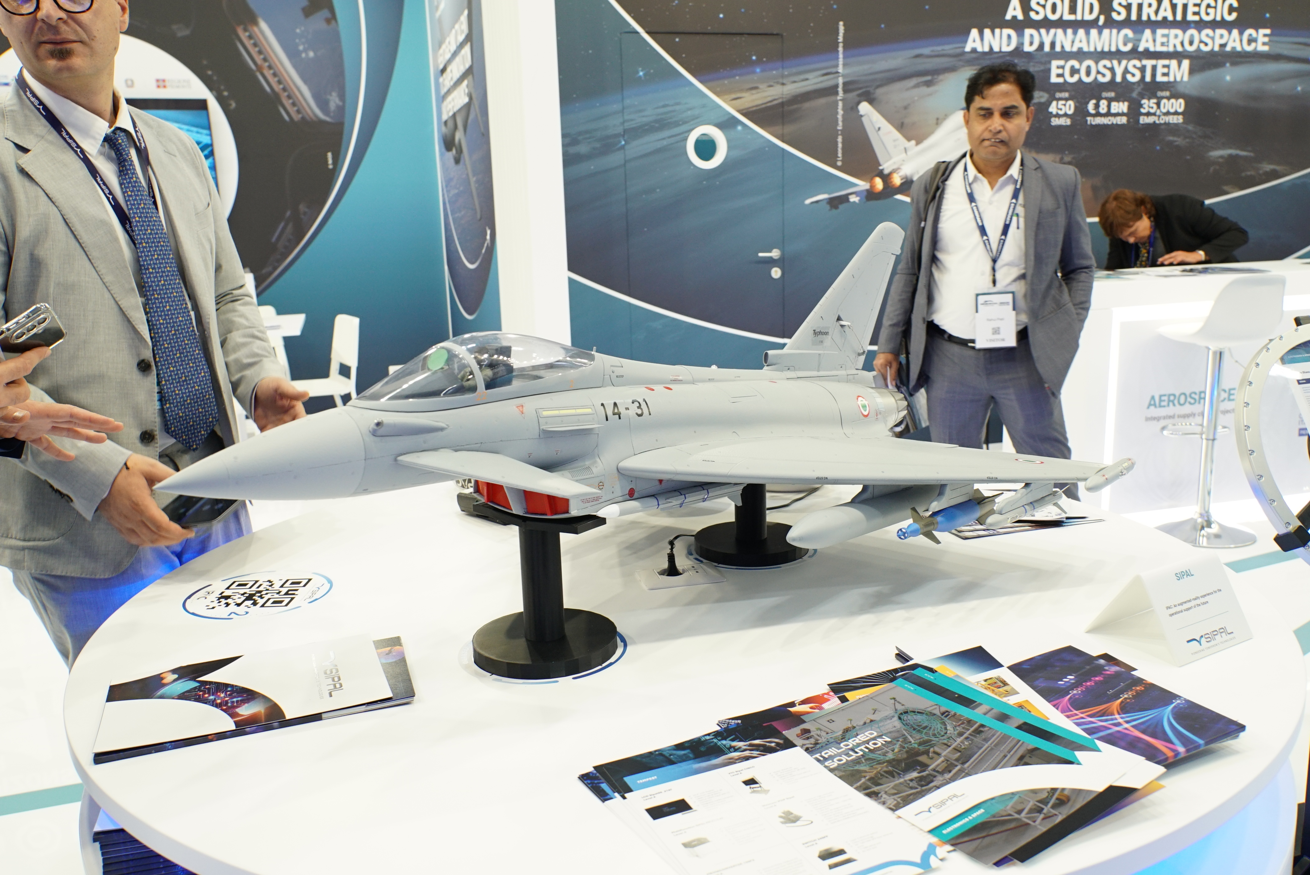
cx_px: 655
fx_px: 1056
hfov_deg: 63.6
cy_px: 438
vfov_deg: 45.0
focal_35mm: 29
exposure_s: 1/125
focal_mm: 29
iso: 1250
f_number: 6.3
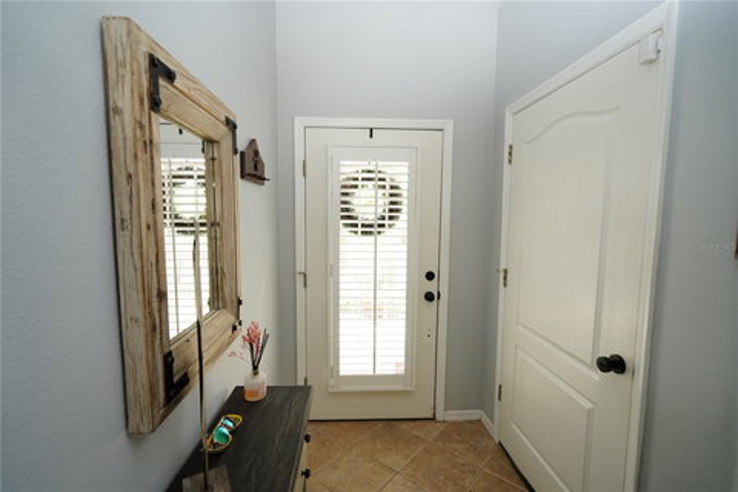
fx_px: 328
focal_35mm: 16
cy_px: 246
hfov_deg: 96.7
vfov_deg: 73.7
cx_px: 369
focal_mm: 16
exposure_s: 1/125
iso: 1000
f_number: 4
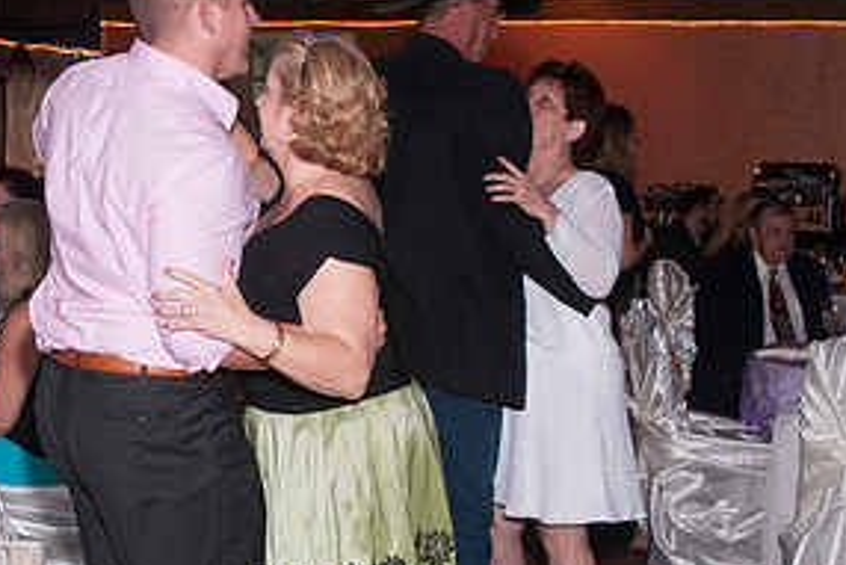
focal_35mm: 74
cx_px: 353
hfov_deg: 27.3
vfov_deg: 18.3
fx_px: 1740
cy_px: 425
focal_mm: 22
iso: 400
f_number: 5.6
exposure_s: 1/30
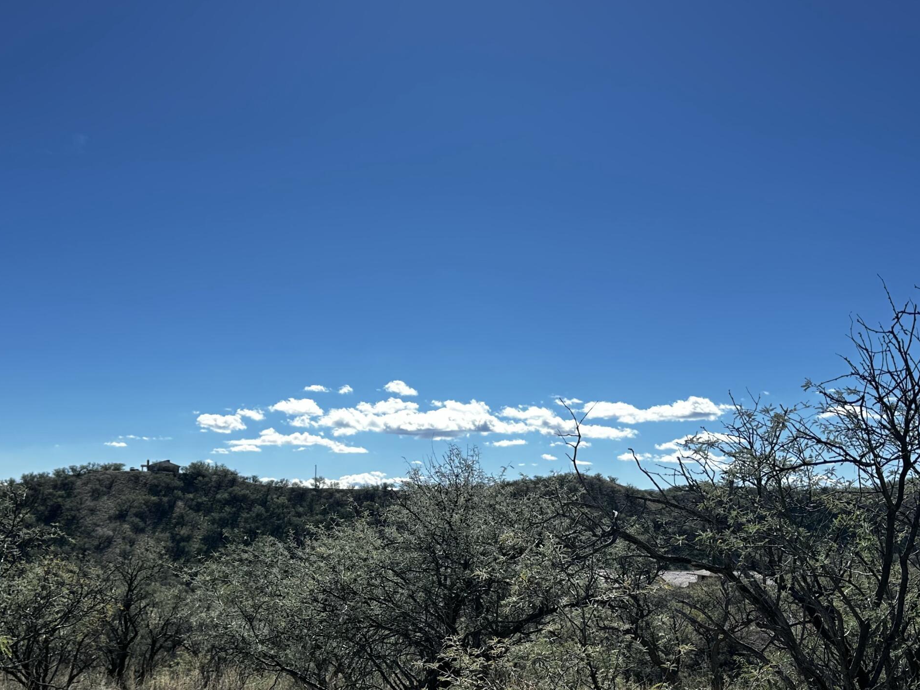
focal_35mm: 38
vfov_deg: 37.2
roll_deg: -1.8
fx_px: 1010
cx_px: 407
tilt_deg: +0.8
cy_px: 475
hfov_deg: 48.9
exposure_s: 1/2028
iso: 80
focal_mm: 6.86
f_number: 1.78
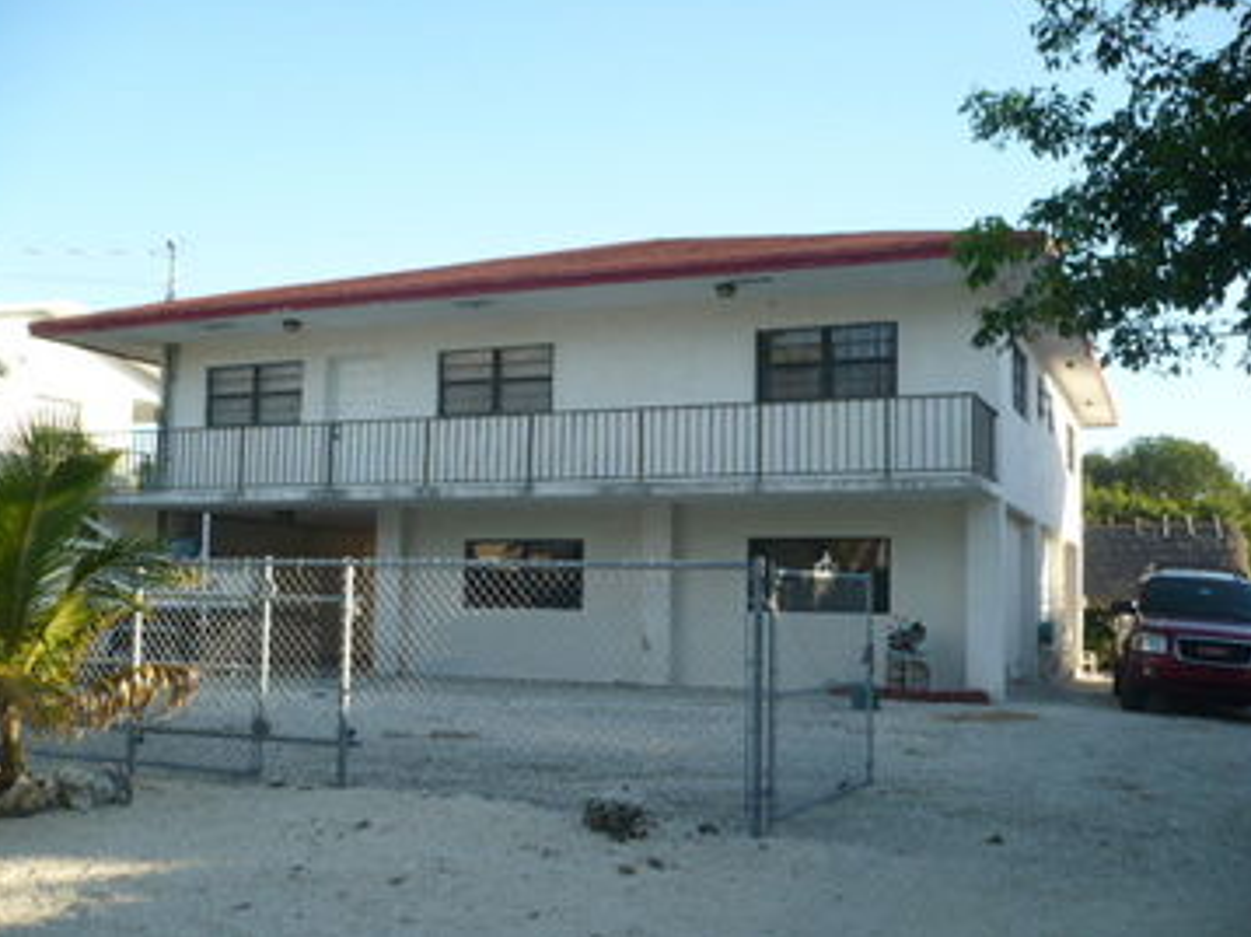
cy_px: 462
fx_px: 1300
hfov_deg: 51.4
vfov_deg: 39.6
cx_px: 619
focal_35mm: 36
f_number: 2.8
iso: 100
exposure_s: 1/400
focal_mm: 5.8
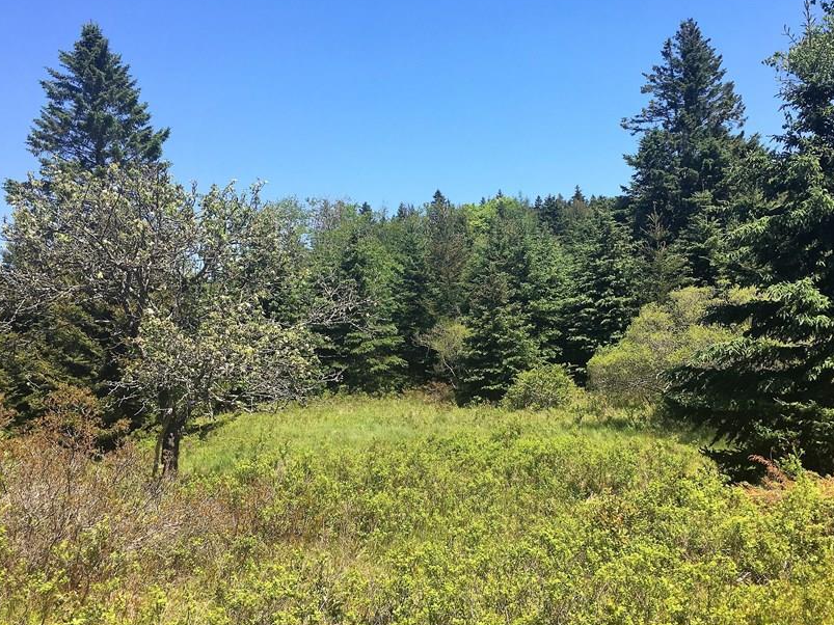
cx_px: 440
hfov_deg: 50.1
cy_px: 333
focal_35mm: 37
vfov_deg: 38.6
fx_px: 891
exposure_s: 1/1012
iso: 25
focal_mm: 4.15
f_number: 2.2
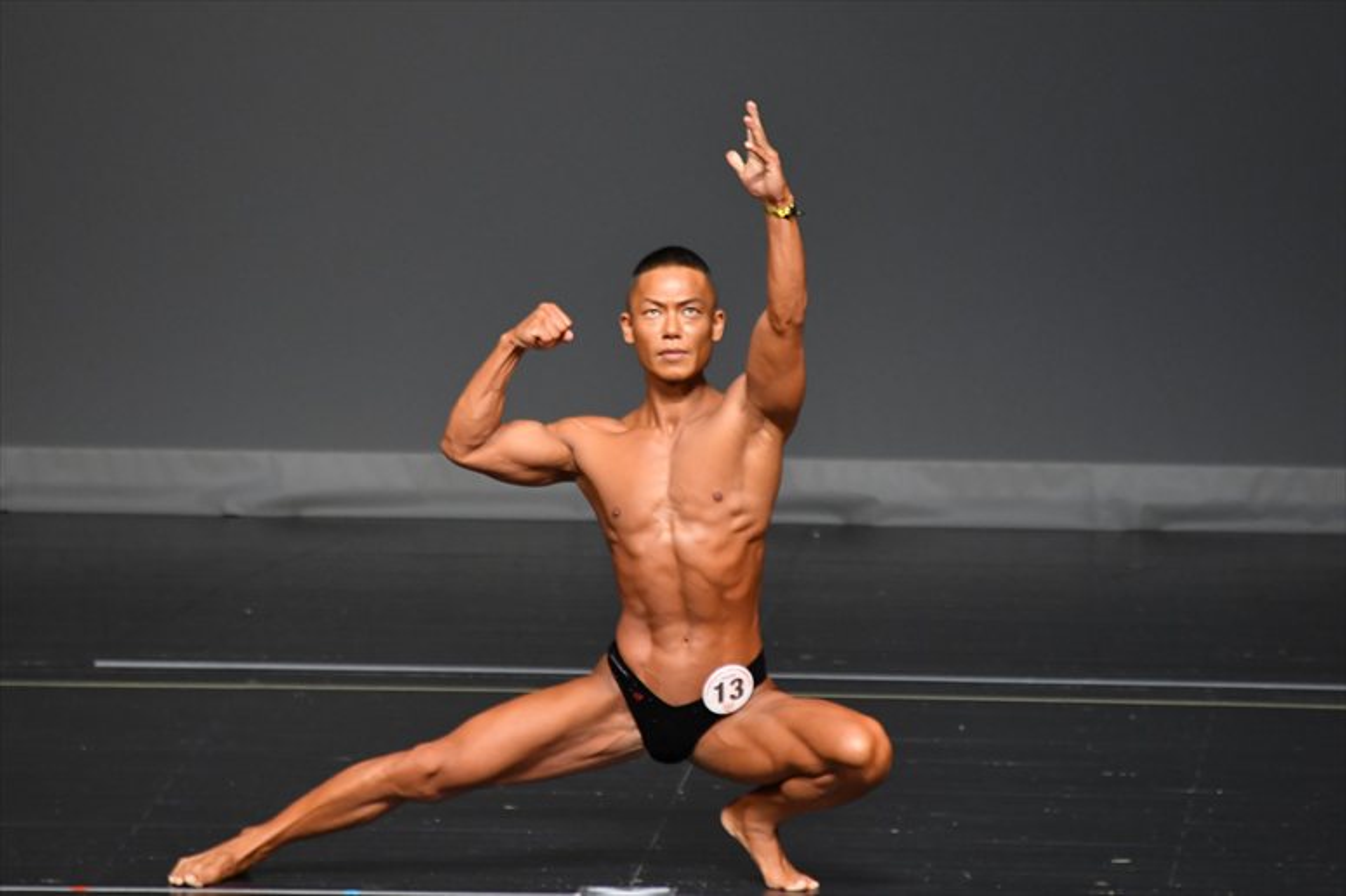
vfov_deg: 3.1
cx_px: 673
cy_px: 448
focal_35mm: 450
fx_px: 16817
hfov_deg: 4.6
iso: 2500
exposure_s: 1/400
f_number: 5.6
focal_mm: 300
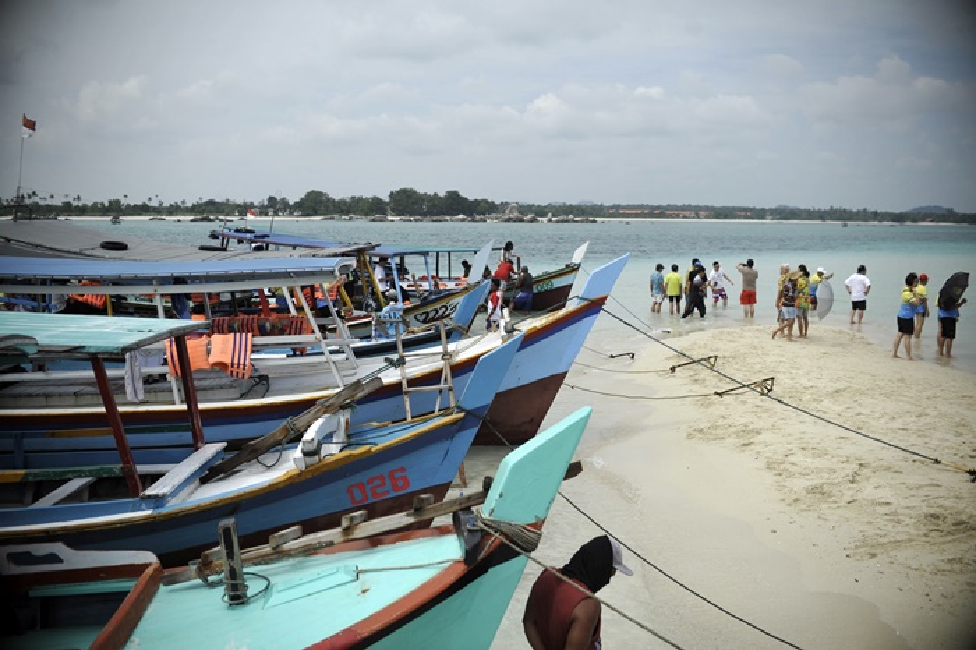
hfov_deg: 54.5
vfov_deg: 37.8
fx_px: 948
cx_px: 488
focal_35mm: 35
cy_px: 325
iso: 250
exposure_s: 1/4000
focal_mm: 35
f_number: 4.5
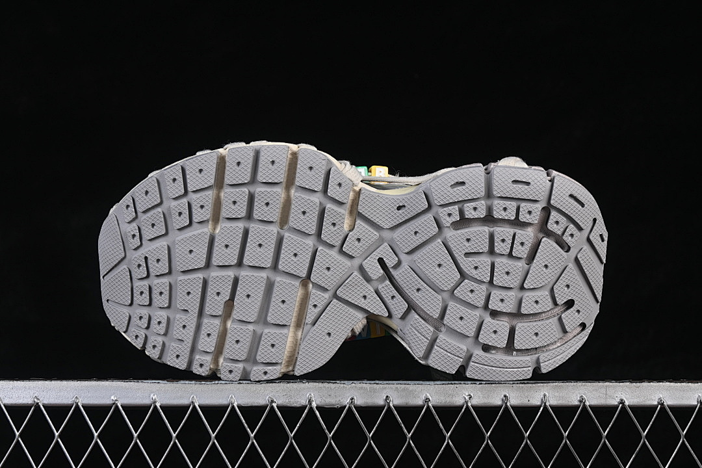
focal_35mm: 75
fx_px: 1462
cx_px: 351
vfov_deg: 18.2
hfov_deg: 27.0
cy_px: 234
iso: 160
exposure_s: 1/80
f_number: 8
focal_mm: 50
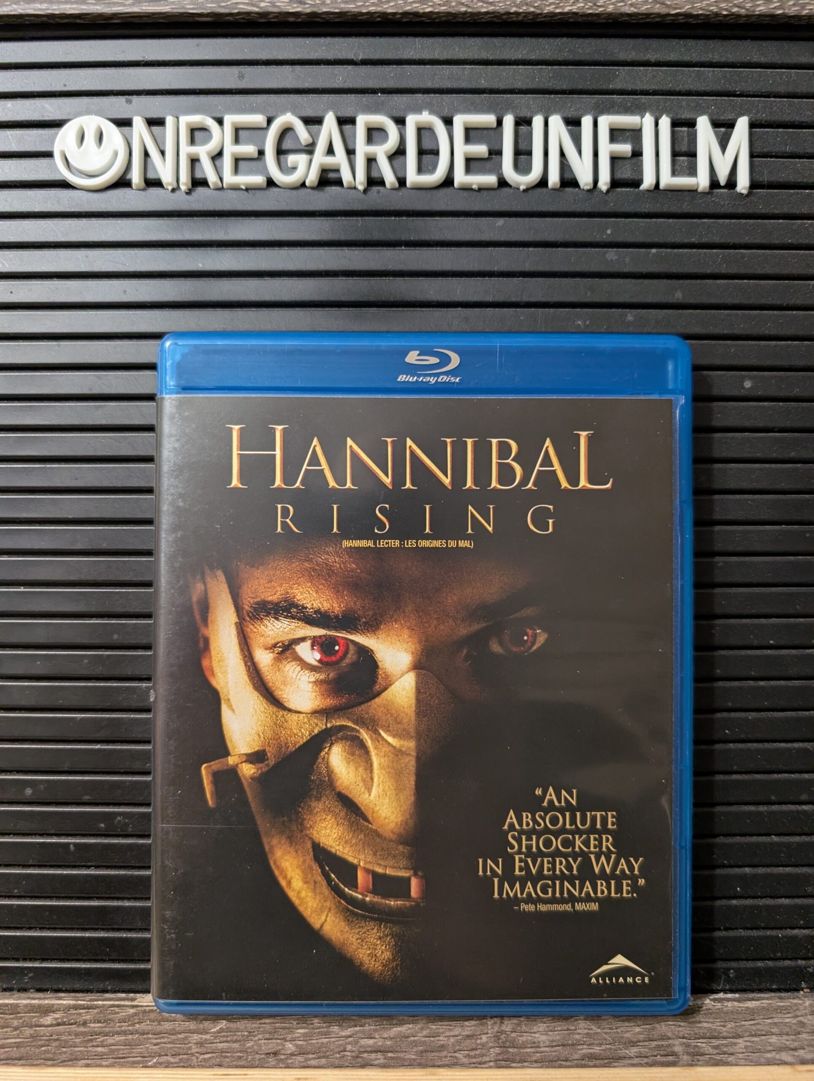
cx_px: 407
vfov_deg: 71.5
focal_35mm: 24
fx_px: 750
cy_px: 540
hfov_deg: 56.9
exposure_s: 1/120
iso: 959
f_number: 1.68
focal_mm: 6.9
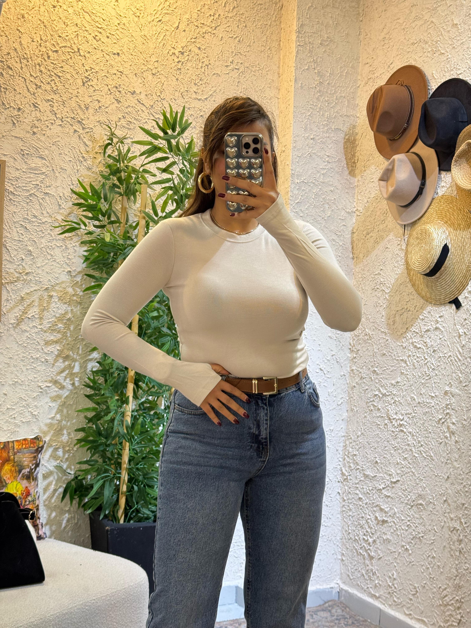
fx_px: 871
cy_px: 314
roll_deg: -2.1
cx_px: 236
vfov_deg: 39.7
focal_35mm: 48
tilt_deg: -20.2
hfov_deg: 30.3
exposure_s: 1/50
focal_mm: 6.76
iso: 64
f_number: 1.78
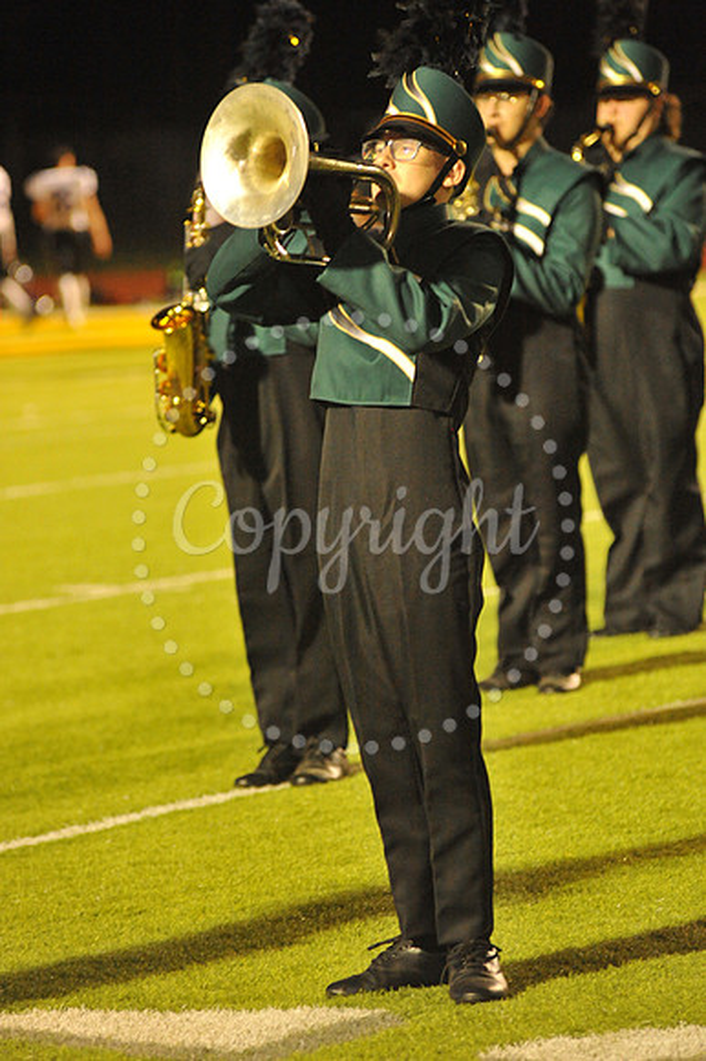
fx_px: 5890
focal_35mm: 200
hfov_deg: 6.9
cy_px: 530
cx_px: 353
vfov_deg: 10.3
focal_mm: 200
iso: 6400
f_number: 5
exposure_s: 1/200
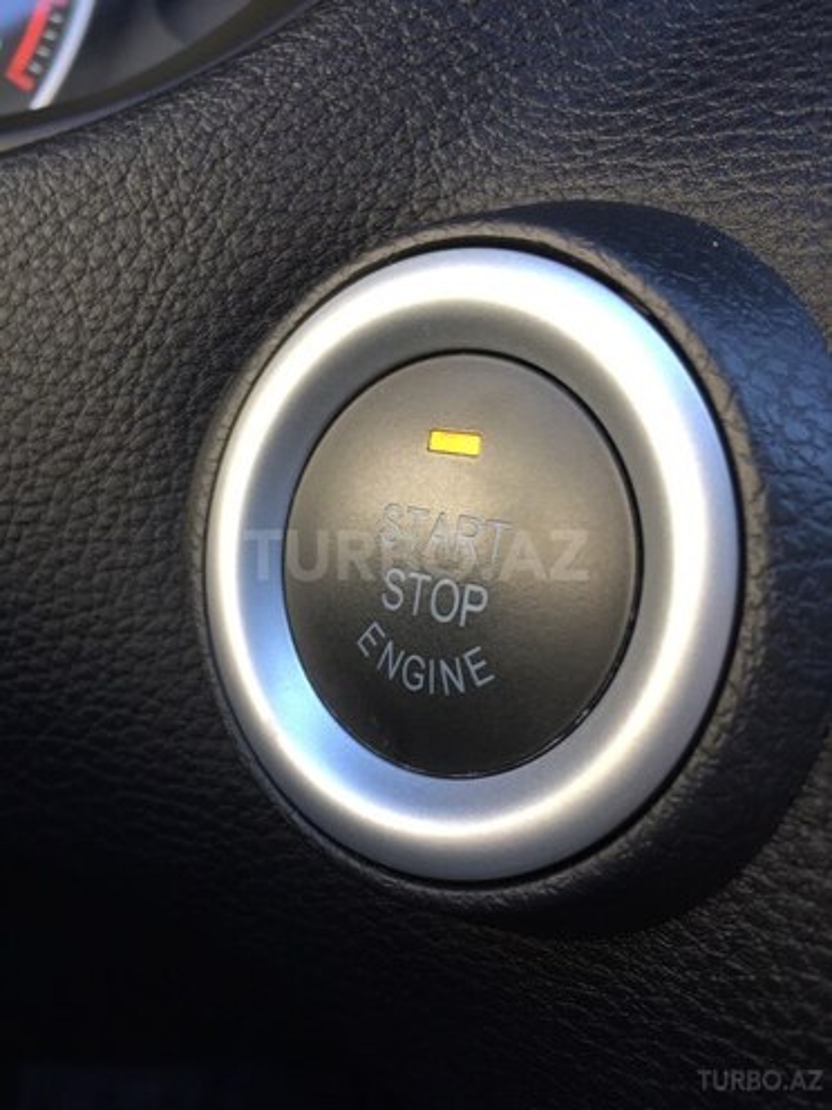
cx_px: 416
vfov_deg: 61.7
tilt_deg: -29.2
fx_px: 929
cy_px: 555
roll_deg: +3.0
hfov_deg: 48.2
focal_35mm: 29
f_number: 2.2
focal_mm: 4.15
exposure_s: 1/50
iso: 40
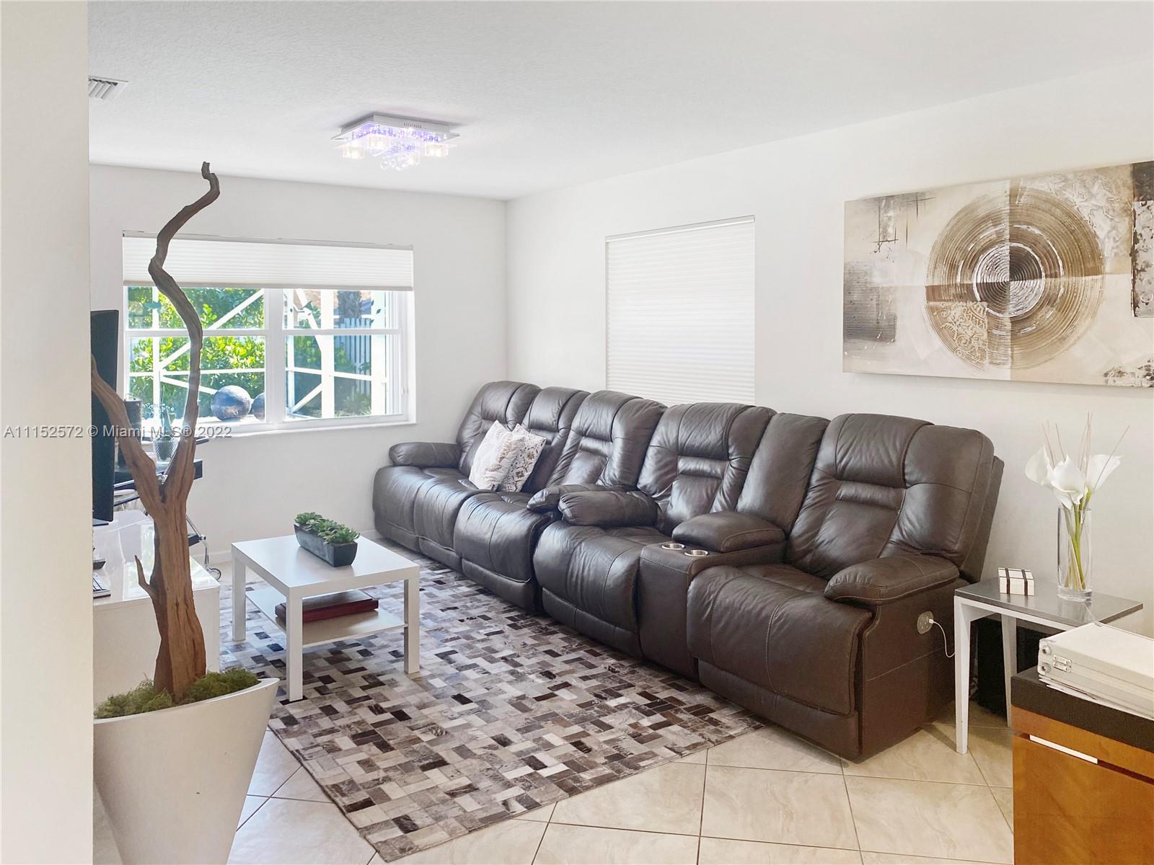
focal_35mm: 26
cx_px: 577
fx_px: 867
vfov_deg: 53.1
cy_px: 432
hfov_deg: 67.3
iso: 100
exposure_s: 1/120
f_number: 1.8
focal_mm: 4.25
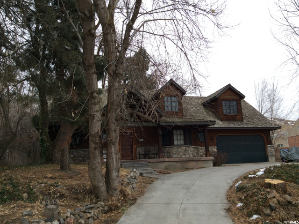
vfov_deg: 44.1
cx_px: 150
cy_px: 112
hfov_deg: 56.9
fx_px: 276
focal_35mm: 32
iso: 32
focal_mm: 3.3
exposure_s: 1/196
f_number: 2.4
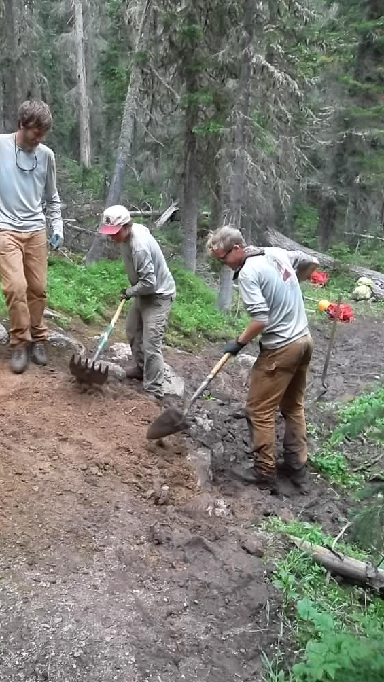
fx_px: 543
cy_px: 344
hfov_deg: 38.6
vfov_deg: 64.3
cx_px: 132
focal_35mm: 30
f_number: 3.5
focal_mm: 4.9
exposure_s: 1/45
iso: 384
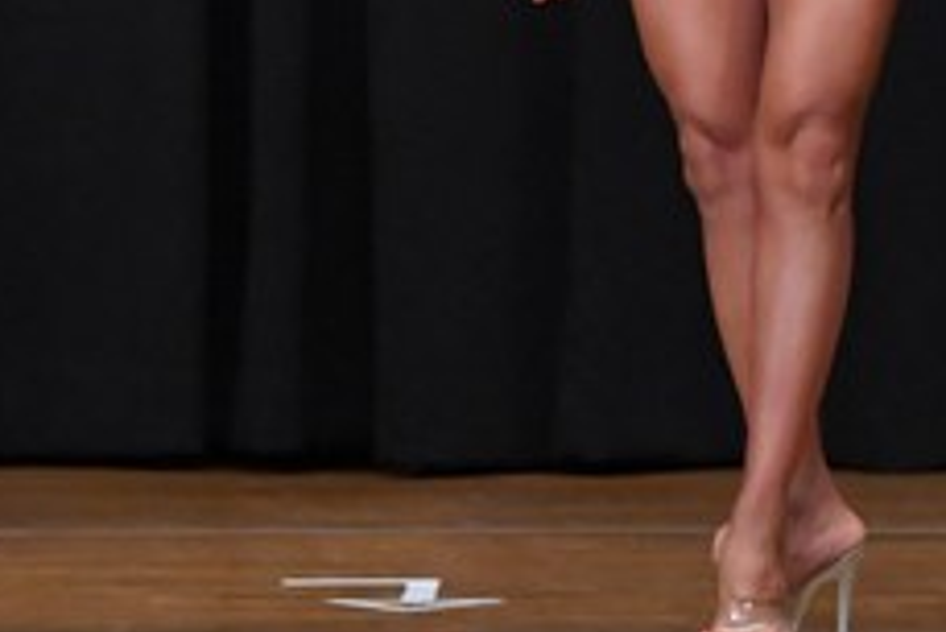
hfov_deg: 2.8
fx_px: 19273
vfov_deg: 1.9
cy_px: -70
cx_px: 779
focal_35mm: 733
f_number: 5.6
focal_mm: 145
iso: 6400
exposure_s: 1/400
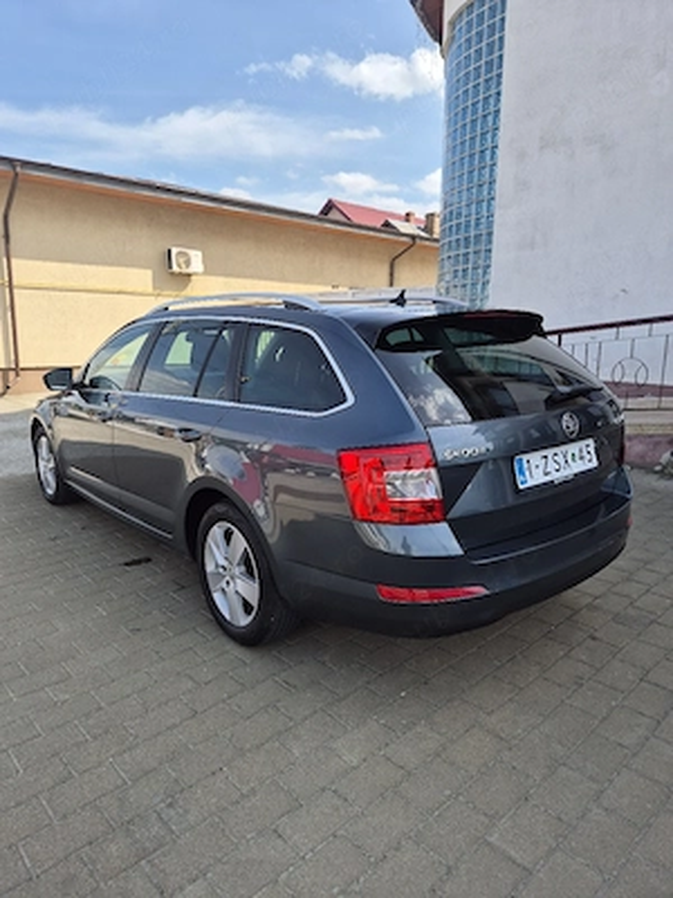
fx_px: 596
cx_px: 336
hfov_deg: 58.9
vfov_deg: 73.9
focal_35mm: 23
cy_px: 449
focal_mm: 5.4
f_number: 1.8
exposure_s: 1/1111
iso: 25
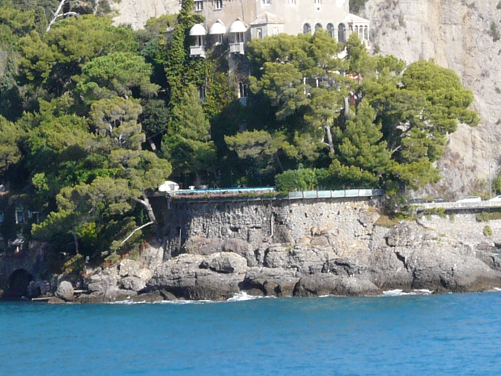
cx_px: 232
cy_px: 47
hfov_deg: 7.4
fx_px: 3865
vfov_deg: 5.6
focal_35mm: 267
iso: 100
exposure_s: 1/250
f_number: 5.6
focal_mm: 14.3
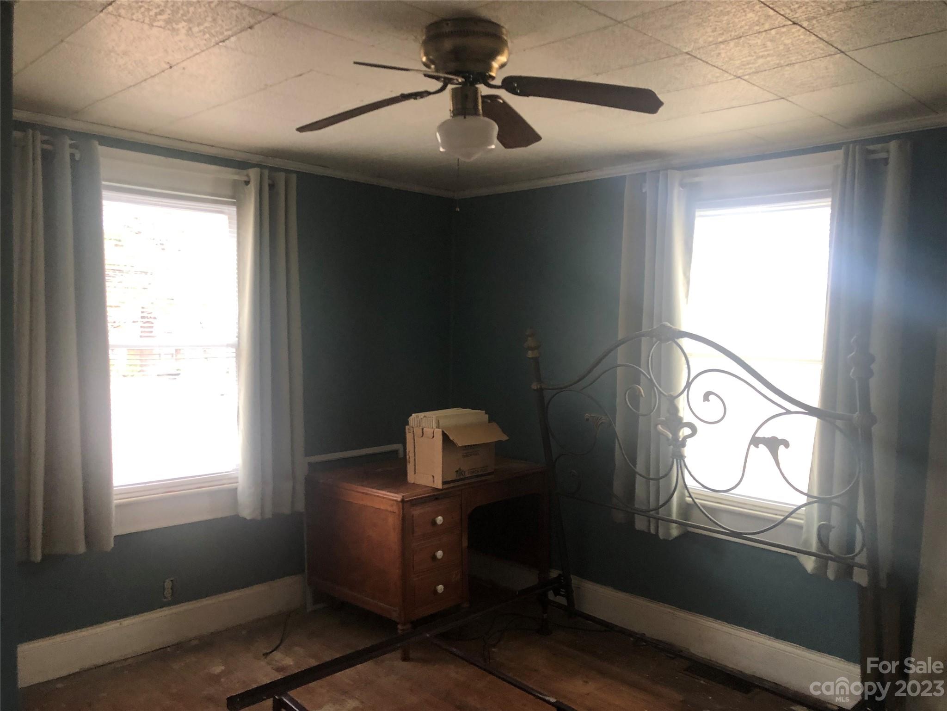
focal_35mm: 28
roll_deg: -0.7
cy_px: 356
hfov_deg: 63.4
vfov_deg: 49.7
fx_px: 766
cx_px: 474
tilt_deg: -5.5
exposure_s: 1/15
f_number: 1.8
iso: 40
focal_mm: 3.99
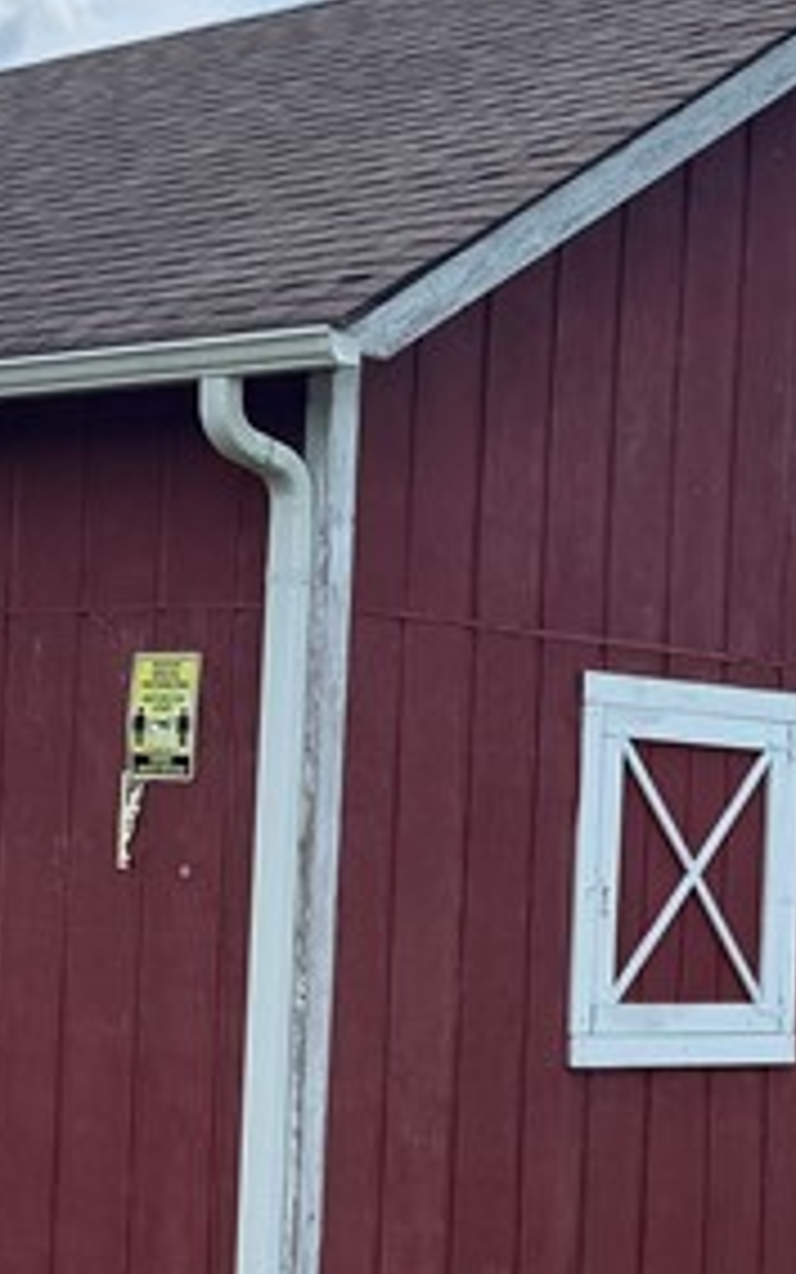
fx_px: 3192
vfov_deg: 22.5
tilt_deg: +2.9
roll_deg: -2.9
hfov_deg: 14.0
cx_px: -31
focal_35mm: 92
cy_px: 716
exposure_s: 1/5714
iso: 80
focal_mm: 6.76
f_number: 1.78
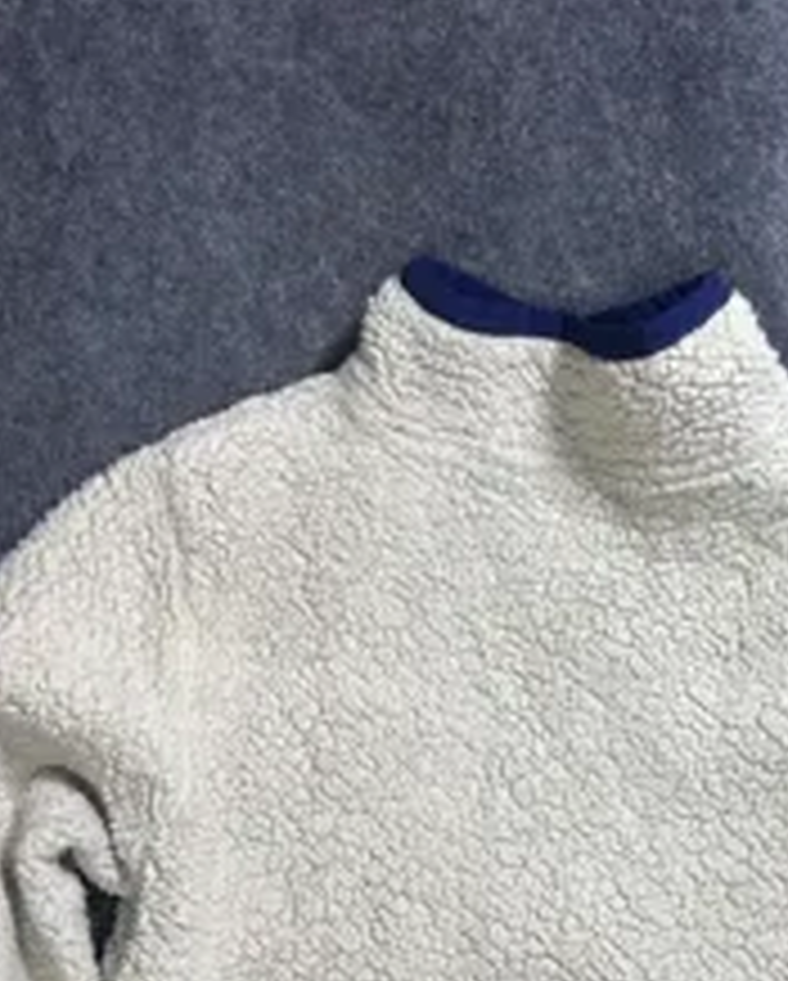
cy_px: 1046
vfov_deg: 28.1
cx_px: 590
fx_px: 1804
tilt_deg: -66.5
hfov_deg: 24.4
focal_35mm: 62
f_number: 1.5
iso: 160
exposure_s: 1/50
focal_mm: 5.7
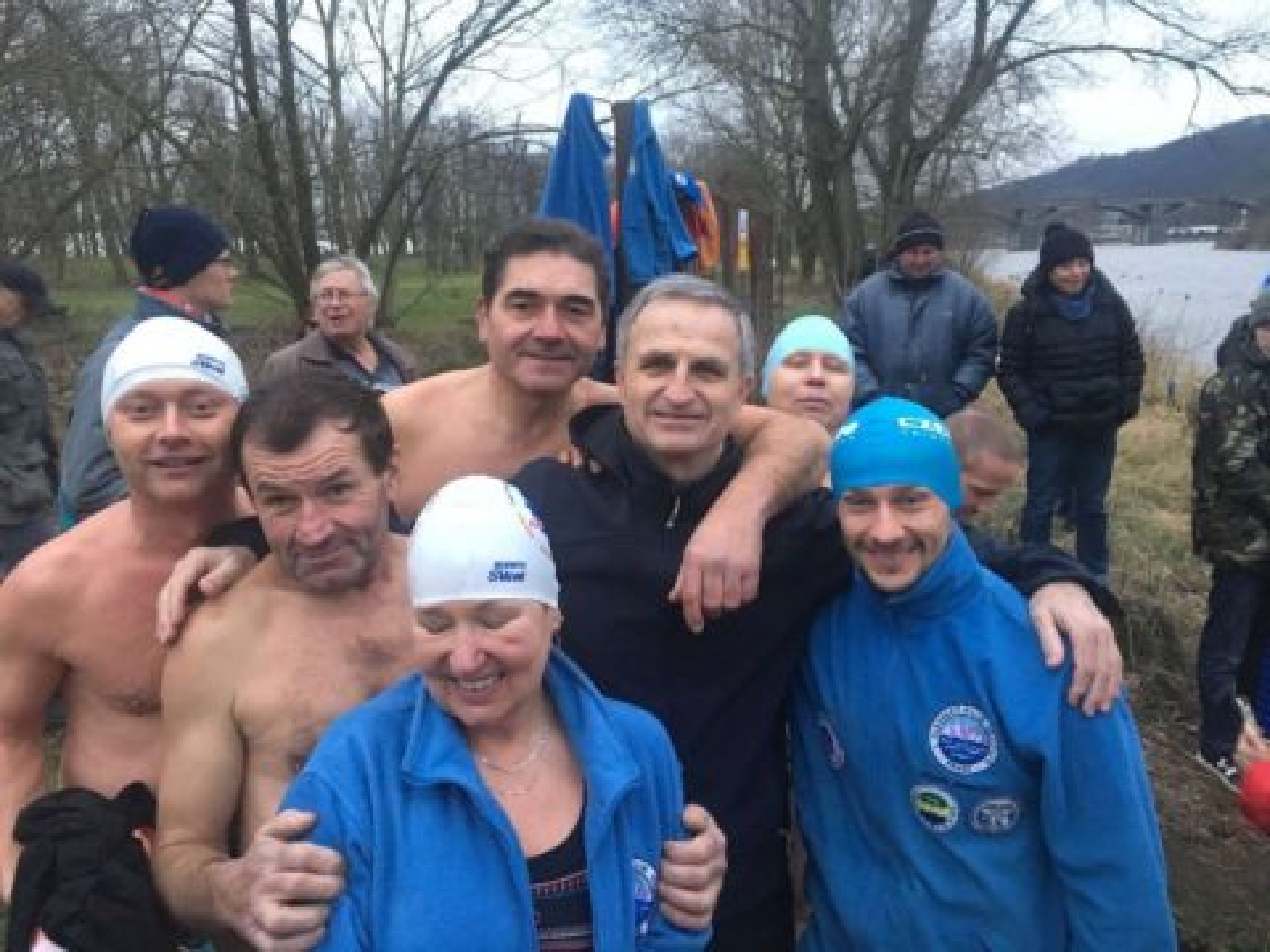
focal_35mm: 29
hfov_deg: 61.7
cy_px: 476
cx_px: 635
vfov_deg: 48.2
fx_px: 1064
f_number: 2.2
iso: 250
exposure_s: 1/33
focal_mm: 4.15
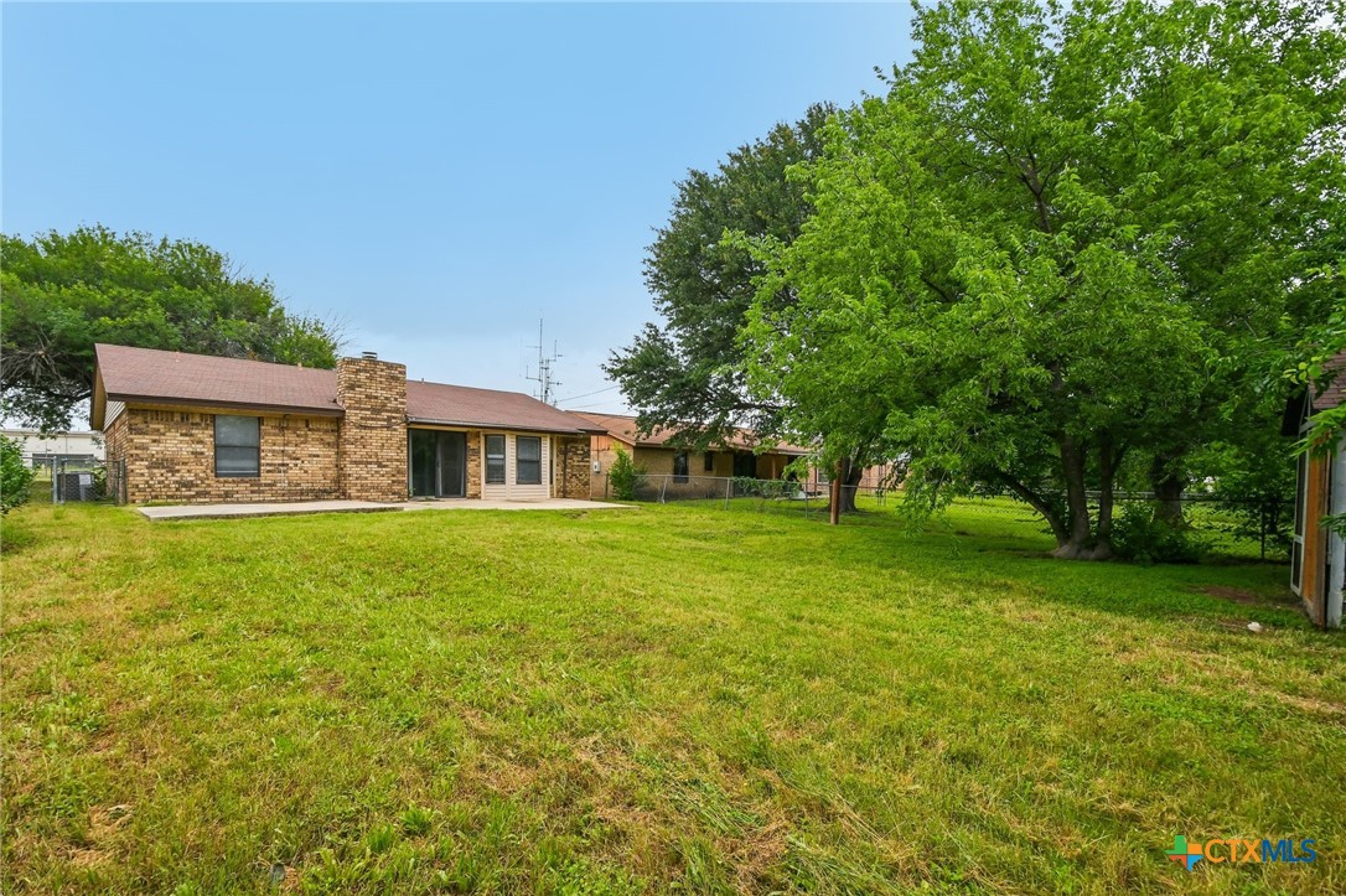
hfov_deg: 100.4
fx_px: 561
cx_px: 673
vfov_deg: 77.3
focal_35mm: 15
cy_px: 448
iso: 400
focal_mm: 10
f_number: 8
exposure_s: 1/800
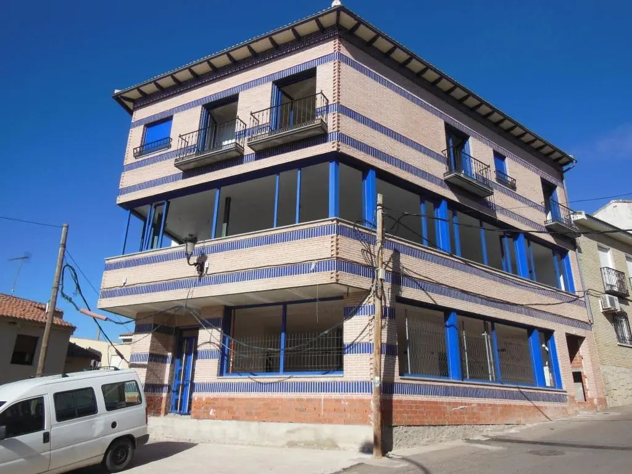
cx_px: 316
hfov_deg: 69.4
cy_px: 237
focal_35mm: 25
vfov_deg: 54.9
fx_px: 456
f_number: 3.5
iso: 125
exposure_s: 1/1500
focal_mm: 4.5
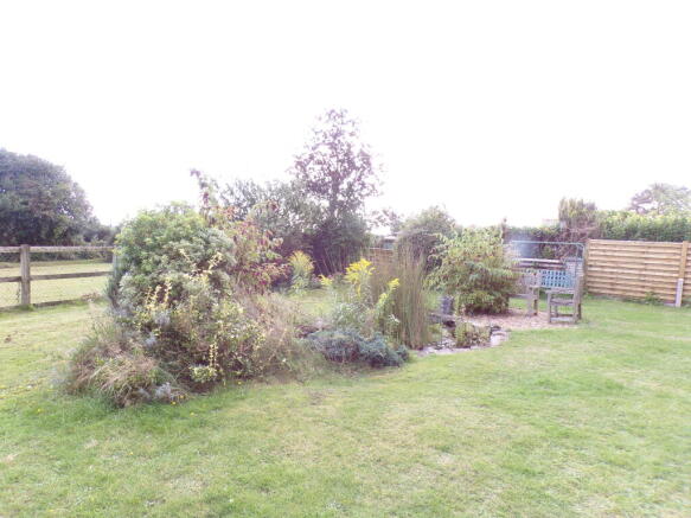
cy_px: 259
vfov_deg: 56.8
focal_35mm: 24
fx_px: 479
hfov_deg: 71.6
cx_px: 346
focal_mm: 4.3
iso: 80
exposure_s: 1/34
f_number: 4.3
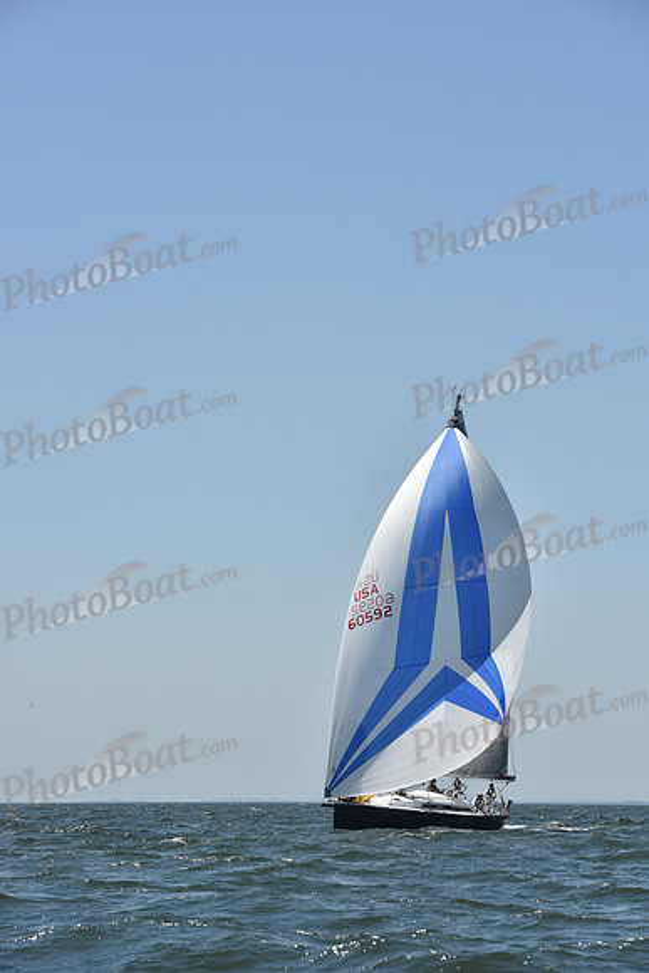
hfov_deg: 11.8
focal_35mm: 116
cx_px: 324
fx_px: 3135
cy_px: 486
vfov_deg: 17.6
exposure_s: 1/1250
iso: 250
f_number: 9
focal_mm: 116
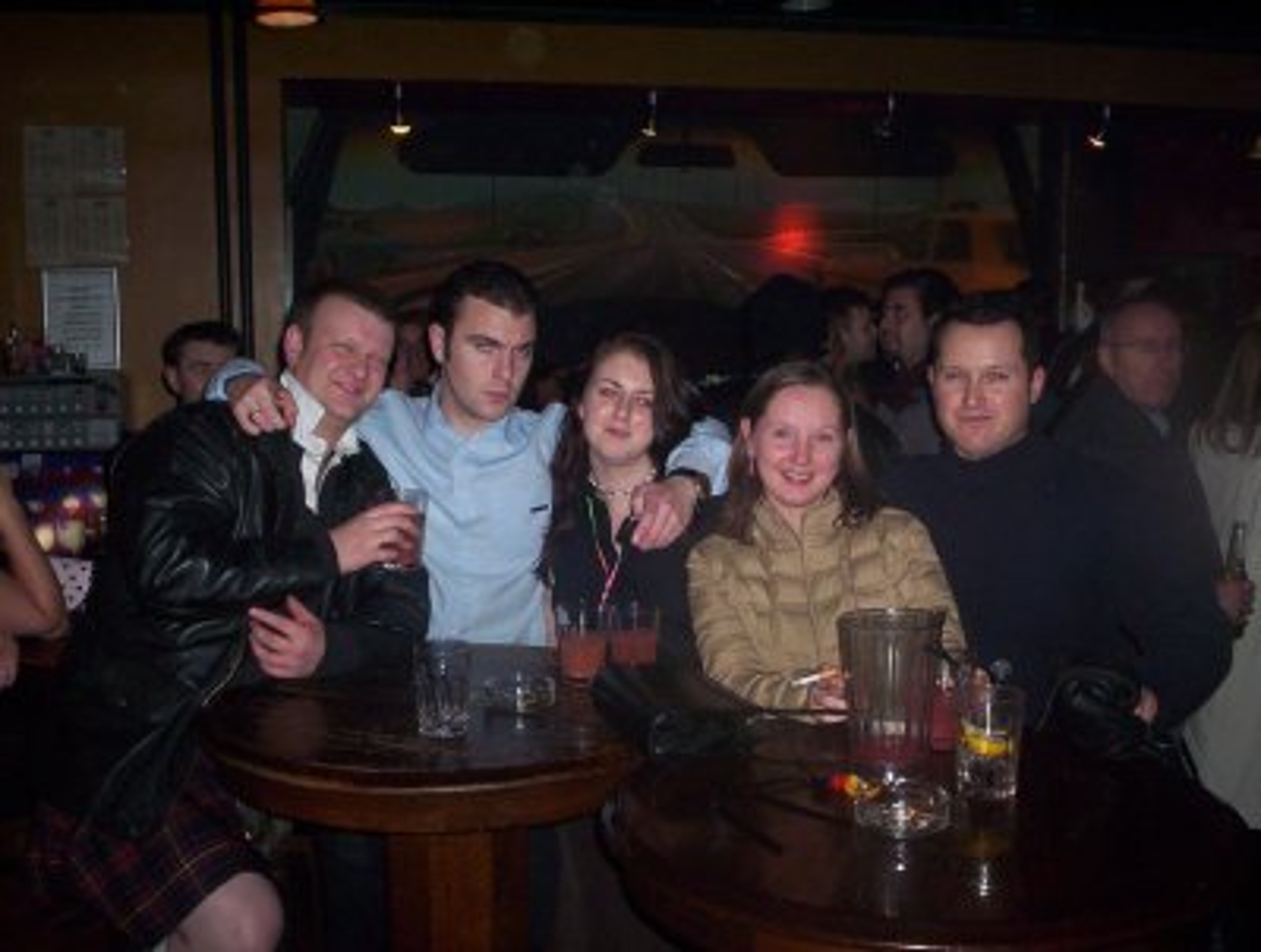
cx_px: 630
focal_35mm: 38
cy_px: 476
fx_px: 1388
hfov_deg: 48.9
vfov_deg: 37.9
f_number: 4.5
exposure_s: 1/60
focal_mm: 4.99
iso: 140
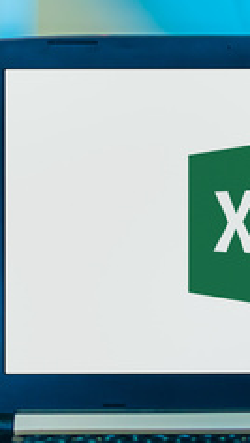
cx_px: 258
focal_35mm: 111
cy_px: 265
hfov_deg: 10.8
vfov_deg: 19.3
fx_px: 1306
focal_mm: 50
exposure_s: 1/100
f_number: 1.4
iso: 250
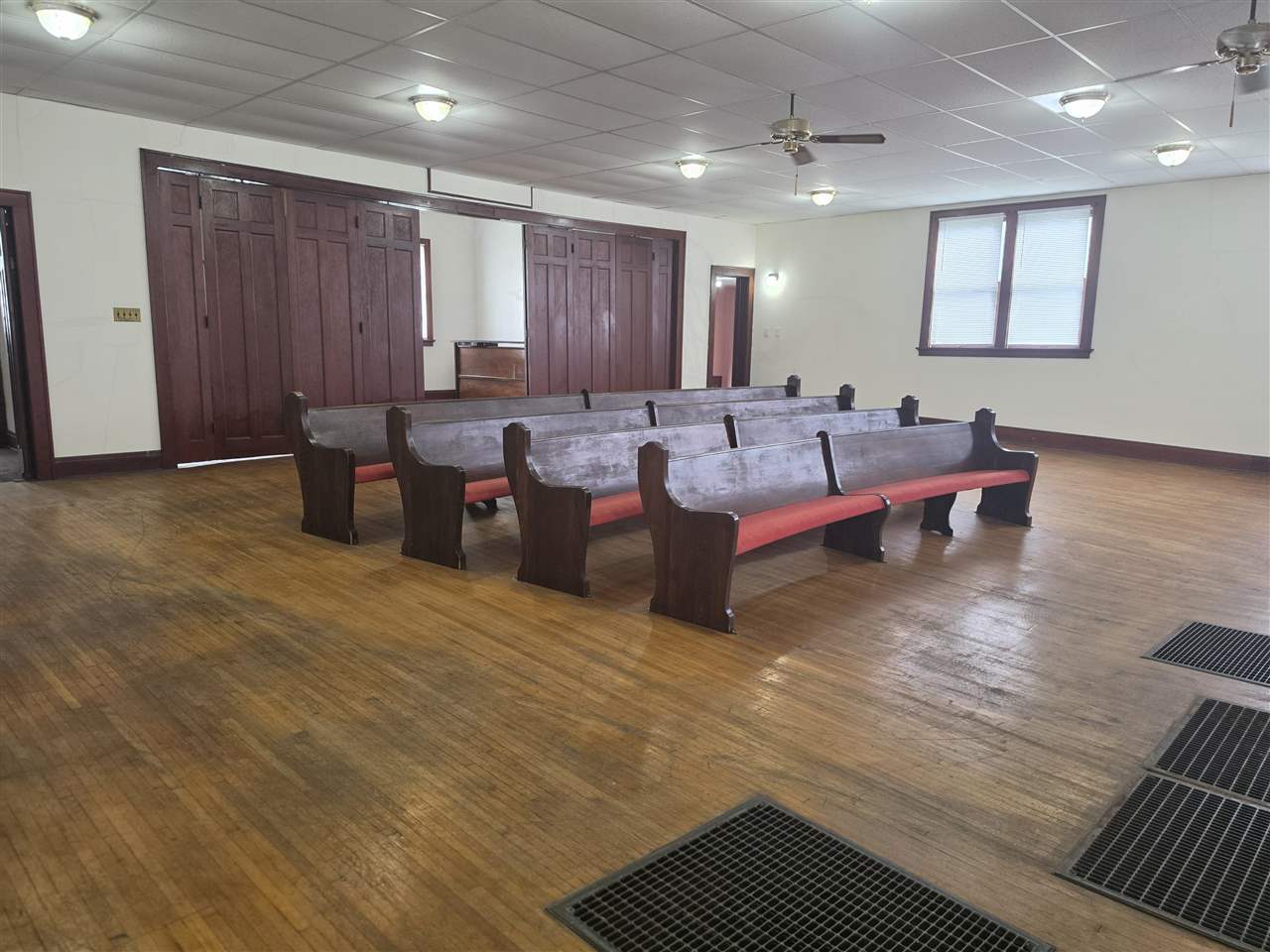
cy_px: 476
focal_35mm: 23
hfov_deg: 73.9
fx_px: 844
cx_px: 635
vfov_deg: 58.9
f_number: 1.4
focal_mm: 6.5
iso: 160
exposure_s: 1/120
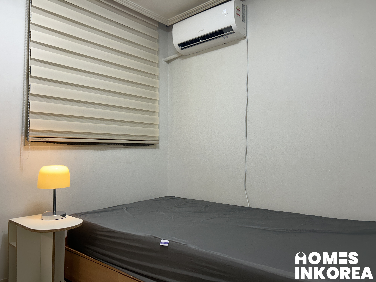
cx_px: 188
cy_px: 141
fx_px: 282
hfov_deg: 67.3
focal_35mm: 26
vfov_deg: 53.1
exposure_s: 1/120
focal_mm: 5.7
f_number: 1.5
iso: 80
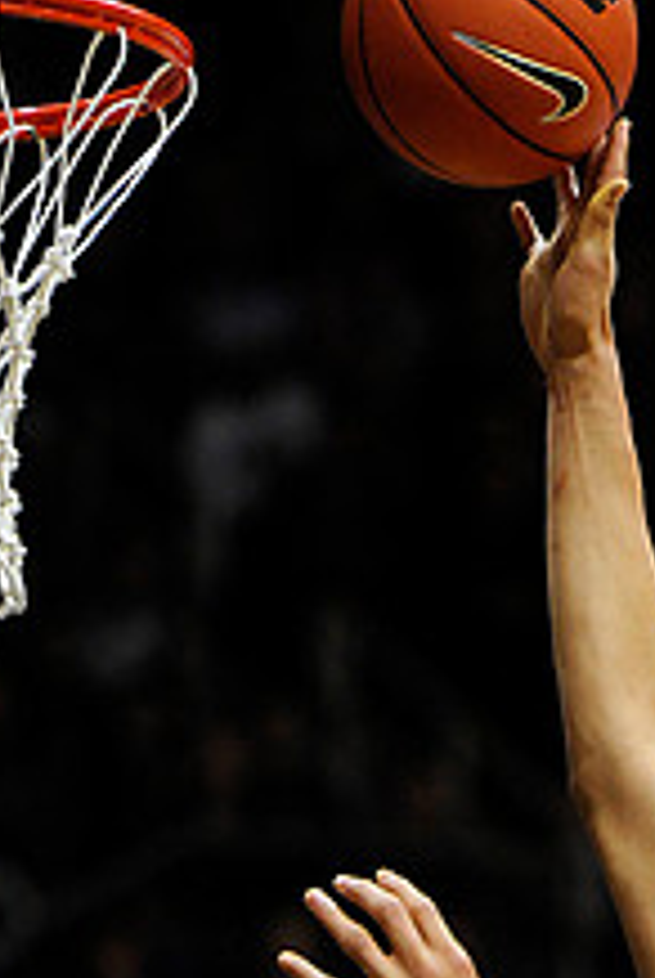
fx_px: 11235
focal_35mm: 413
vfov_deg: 5.0
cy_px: 852
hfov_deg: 3.3
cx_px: 644
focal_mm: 200
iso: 4000
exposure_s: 1/1000
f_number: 3.5
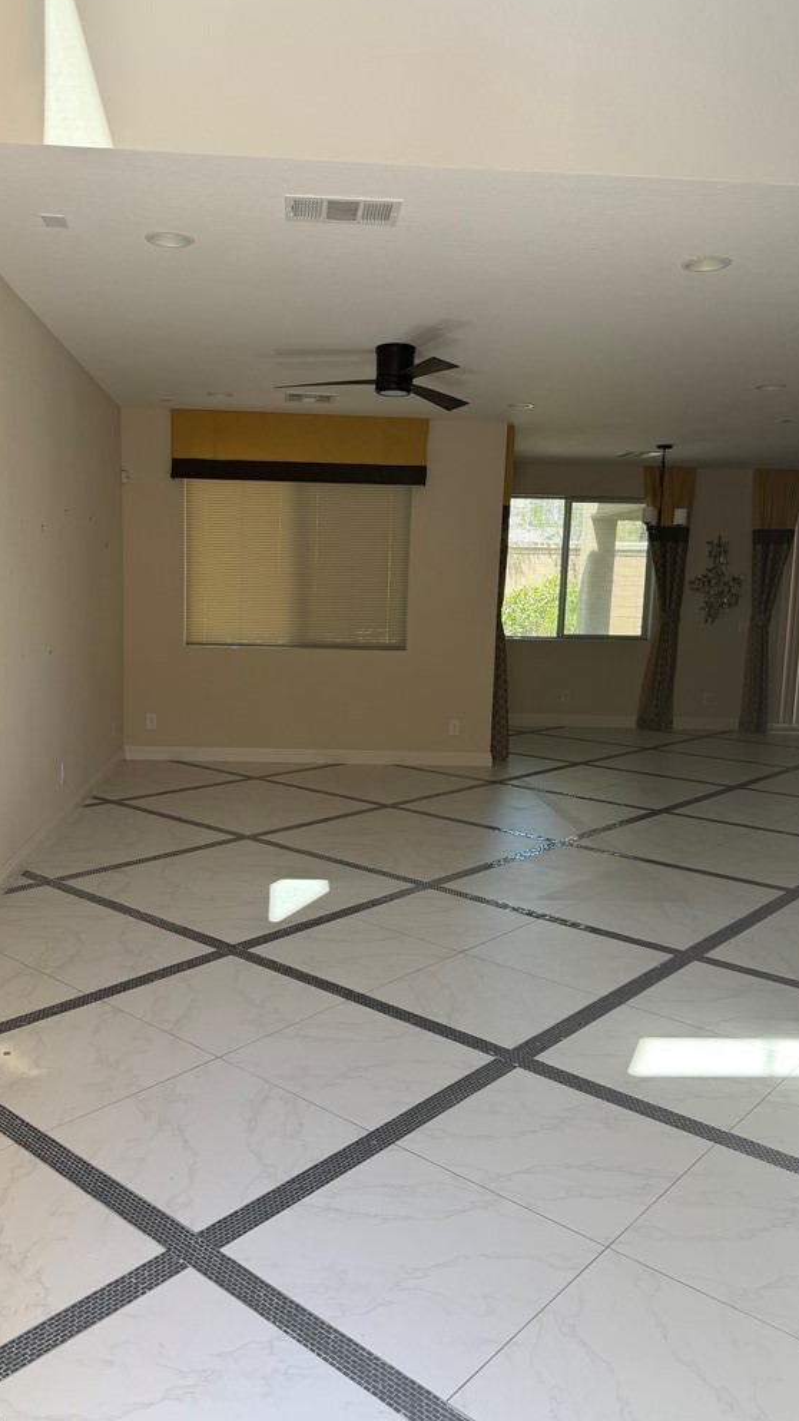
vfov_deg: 69.9
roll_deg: -1.0
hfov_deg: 42.8
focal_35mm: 27
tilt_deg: -7.4
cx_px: 339
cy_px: 712
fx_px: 1017
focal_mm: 6.76
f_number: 1.78
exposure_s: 1/200
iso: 80
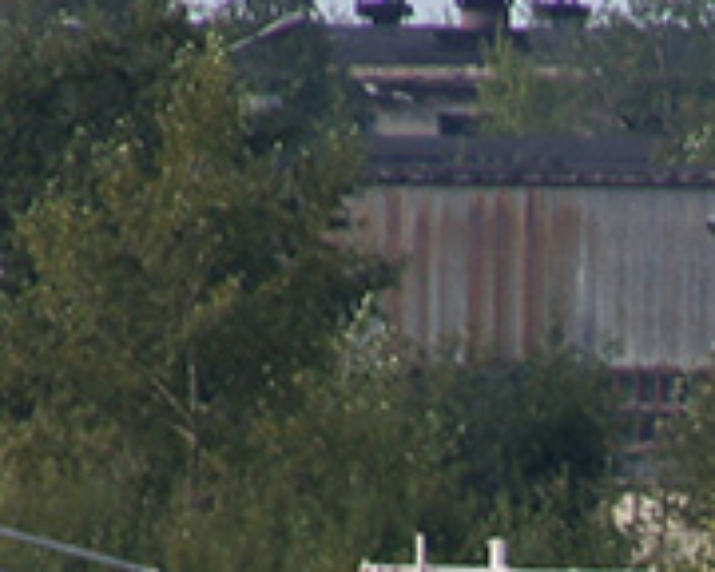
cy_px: 1206
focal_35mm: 1964
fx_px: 41561
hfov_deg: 1.0
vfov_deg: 0.8
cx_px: 1148
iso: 200
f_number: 7.1
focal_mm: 210
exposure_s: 1/640
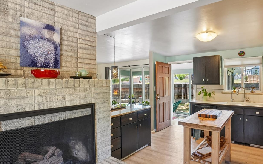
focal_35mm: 20
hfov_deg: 84.7
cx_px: 146
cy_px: 88
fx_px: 143
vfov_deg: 59.6
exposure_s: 1/15
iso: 400
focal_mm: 10
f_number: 8
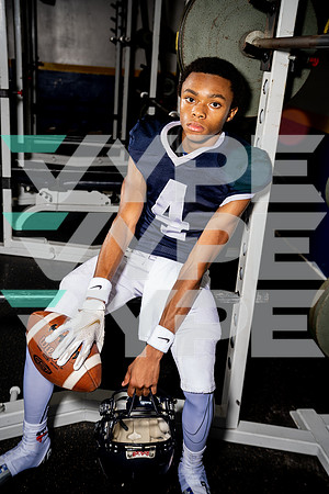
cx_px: 164
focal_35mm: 40
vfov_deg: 48.5
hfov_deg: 33.4
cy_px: 247
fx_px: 548
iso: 200
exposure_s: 1/250
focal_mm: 40
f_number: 4.5
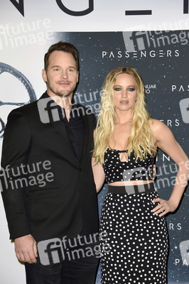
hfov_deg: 13.0
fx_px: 828
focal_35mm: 105
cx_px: 94
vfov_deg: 19.5
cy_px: 142
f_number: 5.6
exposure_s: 1/200
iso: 800
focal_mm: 105
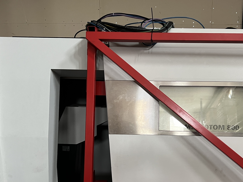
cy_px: 121
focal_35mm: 41
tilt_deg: -9.1
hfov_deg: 45.5
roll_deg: -0.7
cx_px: 147
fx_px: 288
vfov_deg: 34.8
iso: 500
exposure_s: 1/60
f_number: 1.5
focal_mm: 5.7
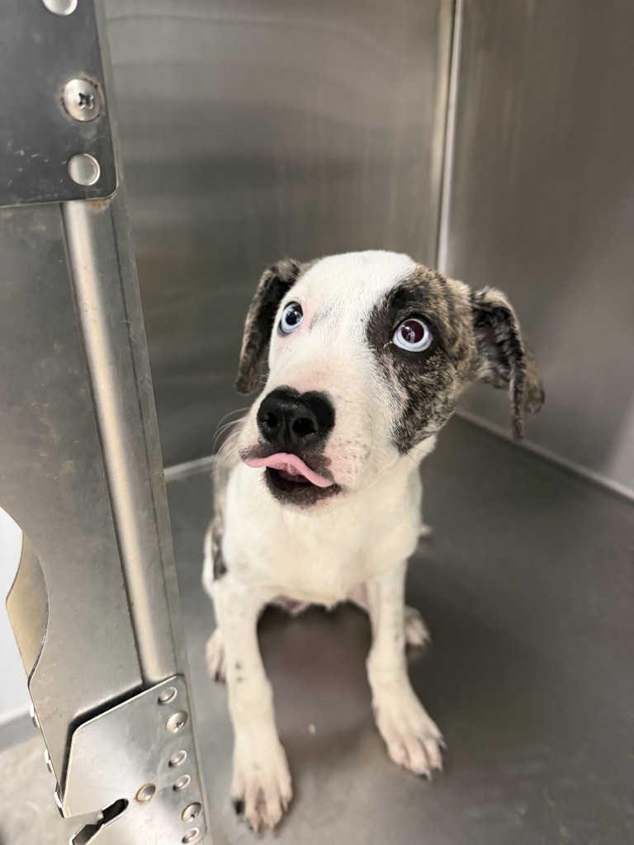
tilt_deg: -24.1
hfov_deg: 56.8
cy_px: 422
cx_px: 317
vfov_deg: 71.6
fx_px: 586
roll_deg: -0.8
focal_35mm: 24
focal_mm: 6.76
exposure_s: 1/40
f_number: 1.78
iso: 640
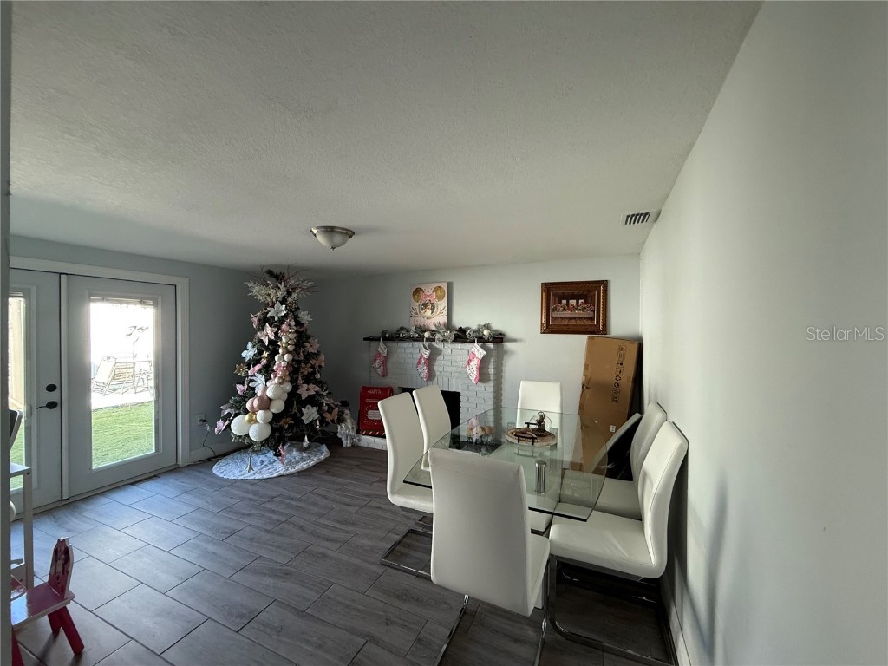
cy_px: 333
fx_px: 359
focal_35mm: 14
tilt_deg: +0.3
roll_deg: -0.8
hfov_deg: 102.1
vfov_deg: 85.7
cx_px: 444
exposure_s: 1/99
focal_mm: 2.22
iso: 250
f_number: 2.2
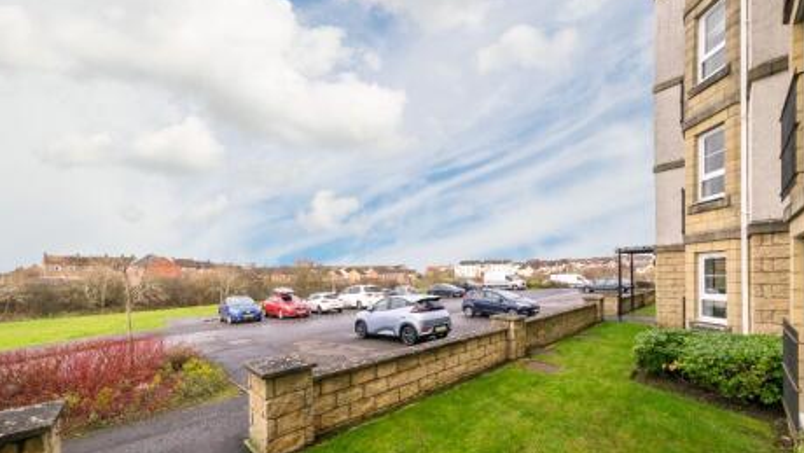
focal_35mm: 13
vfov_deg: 77.7
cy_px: 268
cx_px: 402
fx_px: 277
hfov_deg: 110.8
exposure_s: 1/240
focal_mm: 8
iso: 800
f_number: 9
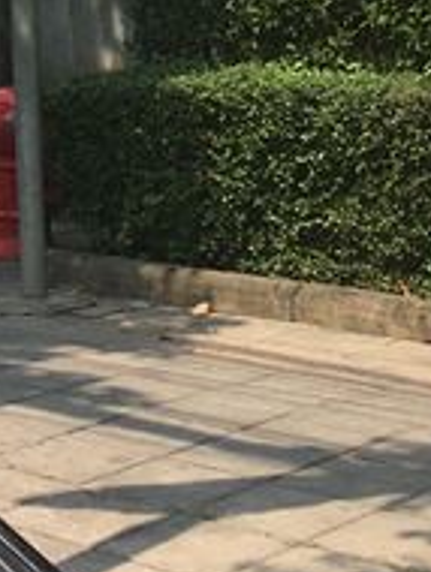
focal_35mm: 122
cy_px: -298
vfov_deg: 14.9
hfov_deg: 11.8
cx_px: -133
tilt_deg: +5.9
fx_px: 2021
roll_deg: +1.2
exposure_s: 1/1451
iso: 25
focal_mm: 4.15
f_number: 2.2
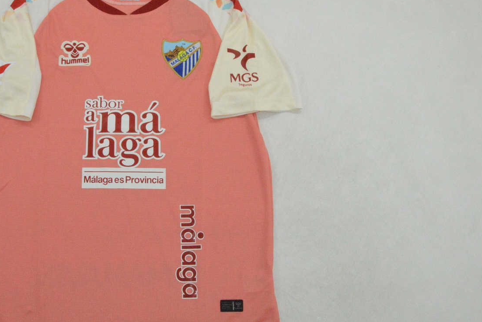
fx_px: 603
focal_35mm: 45
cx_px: 173
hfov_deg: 43.2
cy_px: 157
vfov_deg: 29.9
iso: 6400
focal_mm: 22
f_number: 25
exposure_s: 1/200
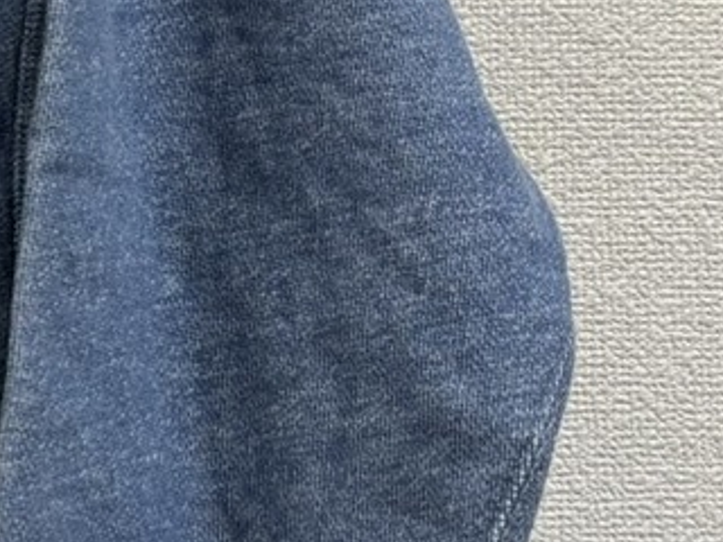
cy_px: 194
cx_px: -660
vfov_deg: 9.5
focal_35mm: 156
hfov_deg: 11.5
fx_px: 3258
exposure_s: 1/122
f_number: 1.6
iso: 80
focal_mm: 5.96
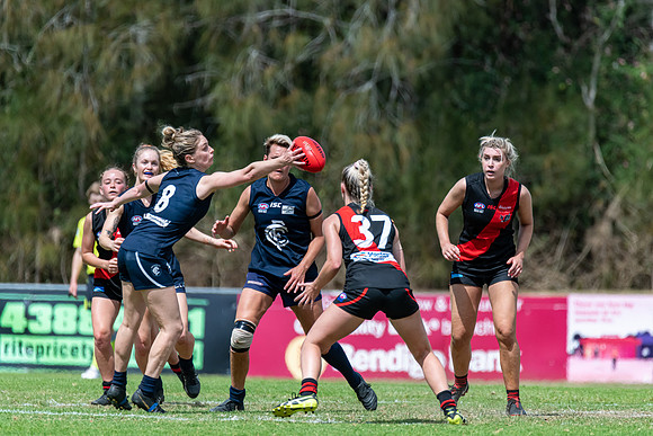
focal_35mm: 657
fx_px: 11918
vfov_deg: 2.1
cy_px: 197
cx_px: 357
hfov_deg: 3.1
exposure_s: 1/3200
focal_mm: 600
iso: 800
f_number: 6.3
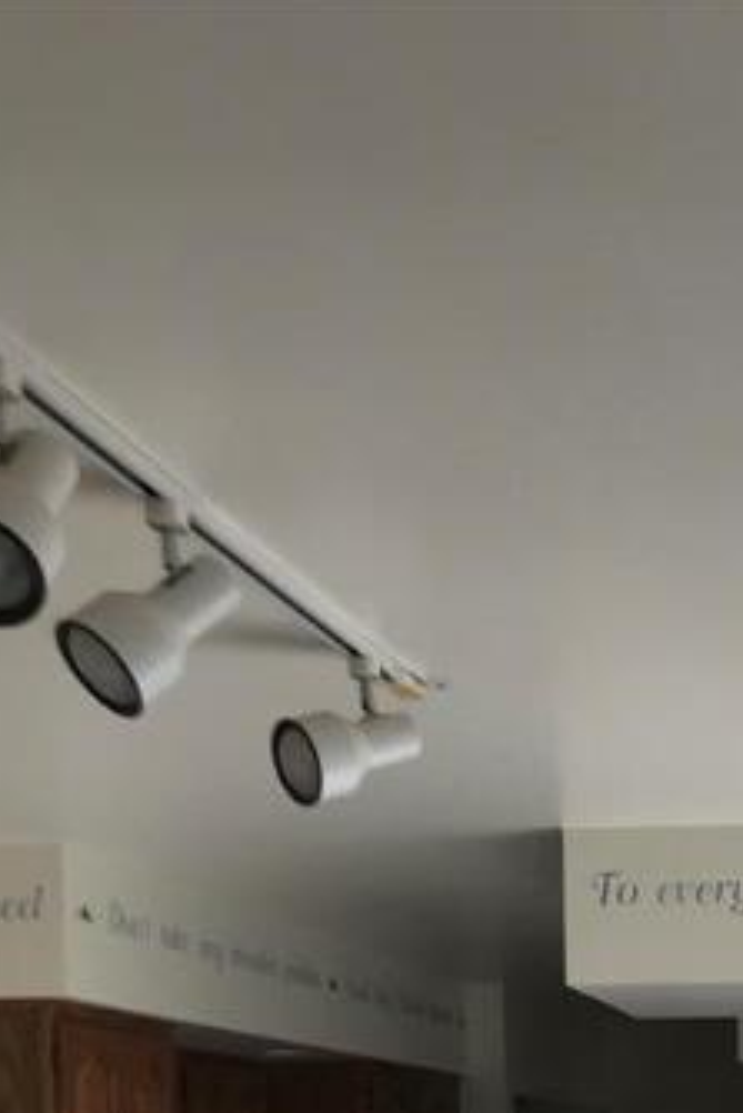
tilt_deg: +0.2
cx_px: 933
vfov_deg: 27.2
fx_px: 2072
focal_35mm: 67
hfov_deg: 19.0
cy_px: 1270
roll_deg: +0.8
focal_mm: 3.99
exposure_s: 1/155
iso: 20
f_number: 1.8
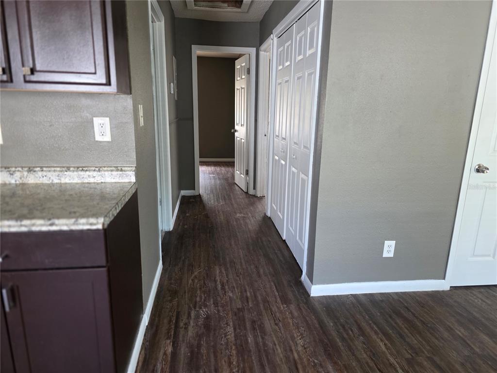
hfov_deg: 73.9
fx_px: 330
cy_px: 186
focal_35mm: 23
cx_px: 248
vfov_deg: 58.9
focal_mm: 6.3
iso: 640
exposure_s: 1/120
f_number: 1.7
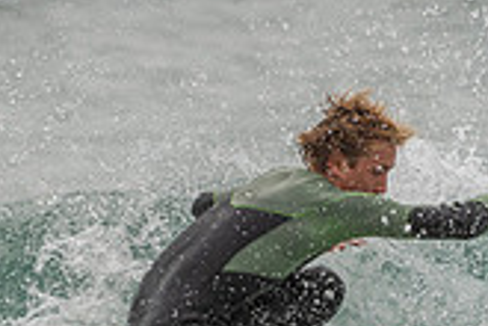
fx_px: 23856
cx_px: 121
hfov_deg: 1.2
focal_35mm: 1760
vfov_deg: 0.8
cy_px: 348
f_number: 5.6
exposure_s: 1/2000
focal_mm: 500
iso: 250
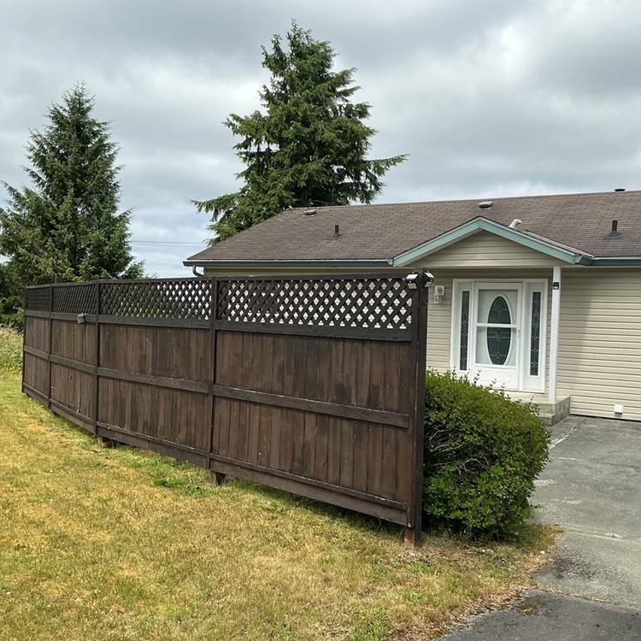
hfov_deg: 47.2
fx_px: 733
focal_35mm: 35
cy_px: 326
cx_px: 323
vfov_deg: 47.2
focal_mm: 3
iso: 25
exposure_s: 1/1626
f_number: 1.8
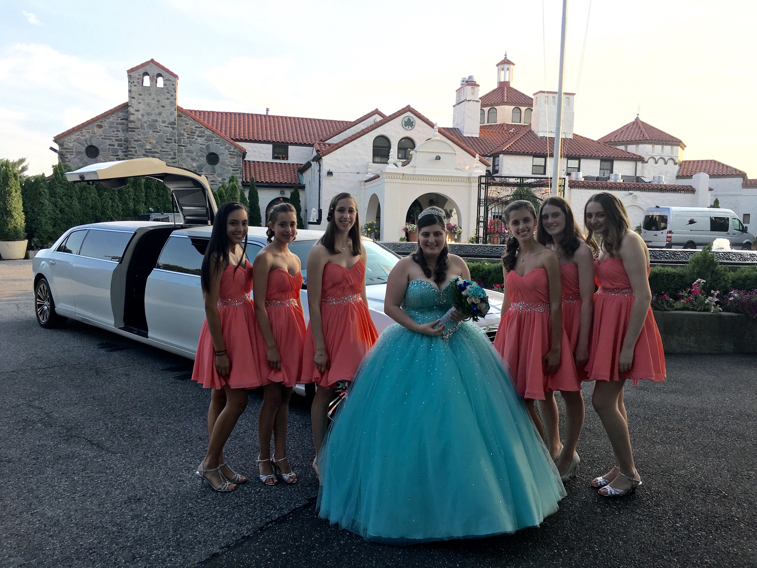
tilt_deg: -3.9
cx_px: 378
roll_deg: -0.8
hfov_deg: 61.7
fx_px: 634
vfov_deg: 48.2
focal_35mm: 29
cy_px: 284
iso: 25
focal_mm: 4.15
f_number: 2.2
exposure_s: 1/444
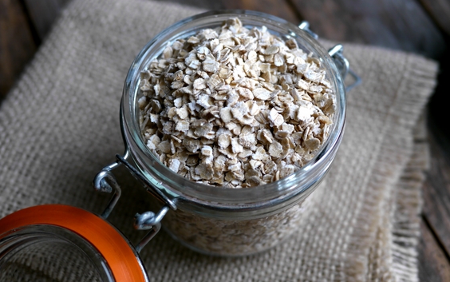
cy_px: 165
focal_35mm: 54
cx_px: 228
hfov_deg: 37.5
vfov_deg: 24.0
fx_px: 663
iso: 100
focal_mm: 25
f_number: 2.5
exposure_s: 1/400
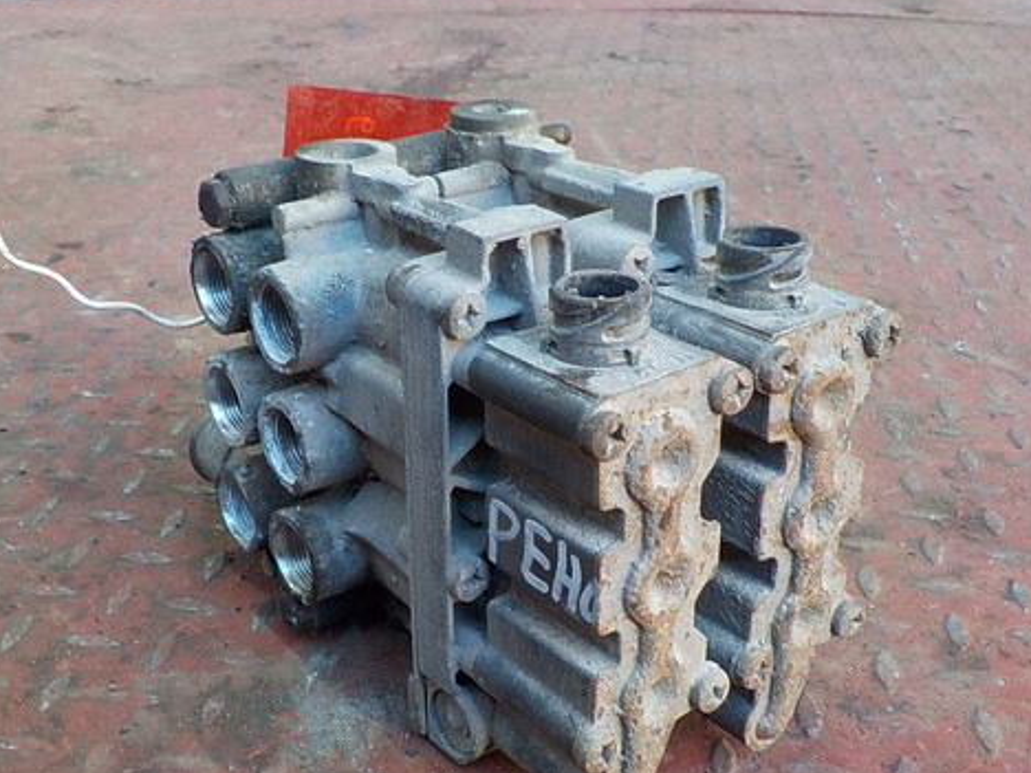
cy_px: 432
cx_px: 476
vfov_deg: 35.1
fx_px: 1221
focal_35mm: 41
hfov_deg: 45.7
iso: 200
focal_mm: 4.1
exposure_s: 1/30
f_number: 3.3
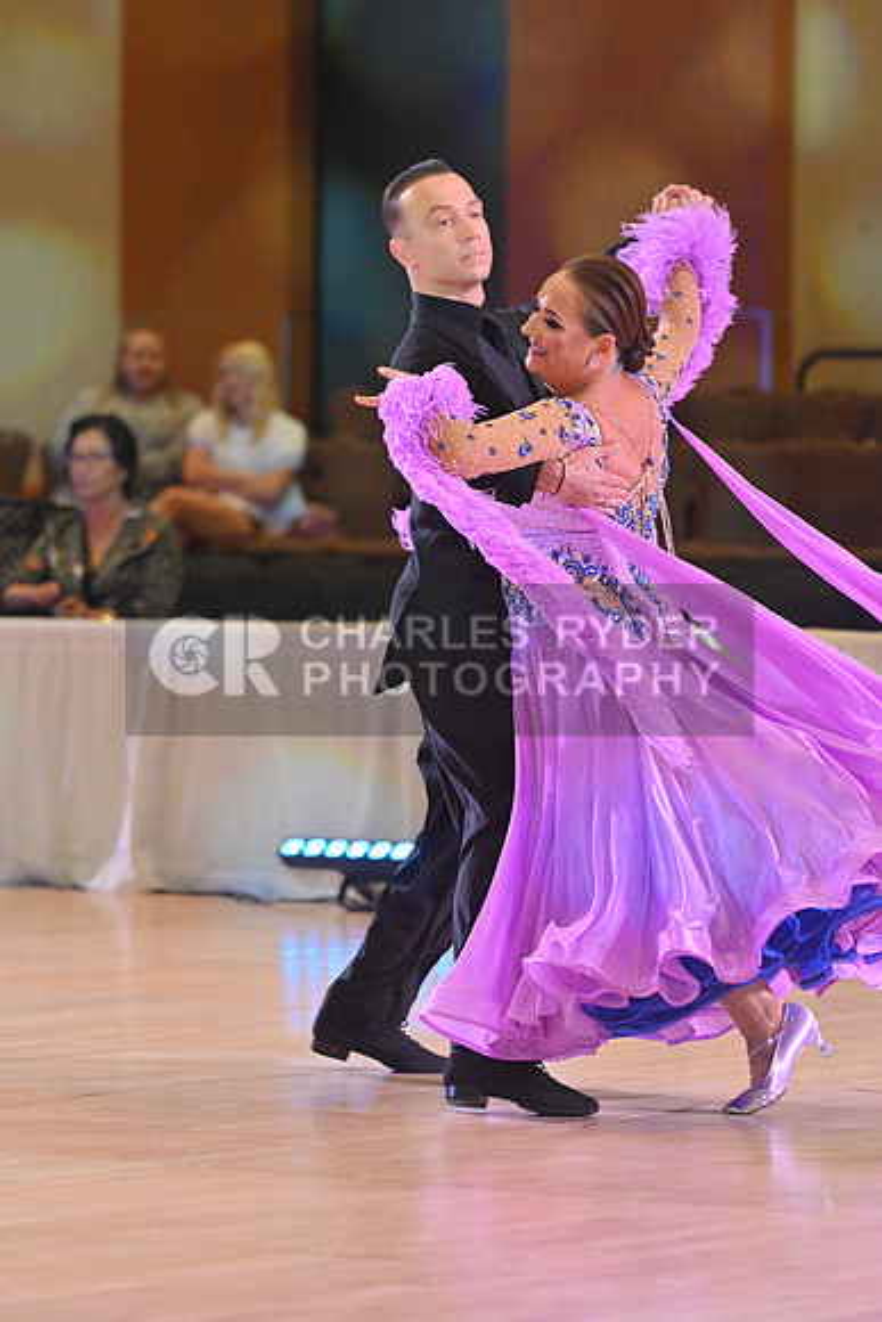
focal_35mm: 200
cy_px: 661
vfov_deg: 10.3
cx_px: 441
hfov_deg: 6.9
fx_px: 7345
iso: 5000
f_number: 5
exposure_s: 1/400
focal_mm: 200
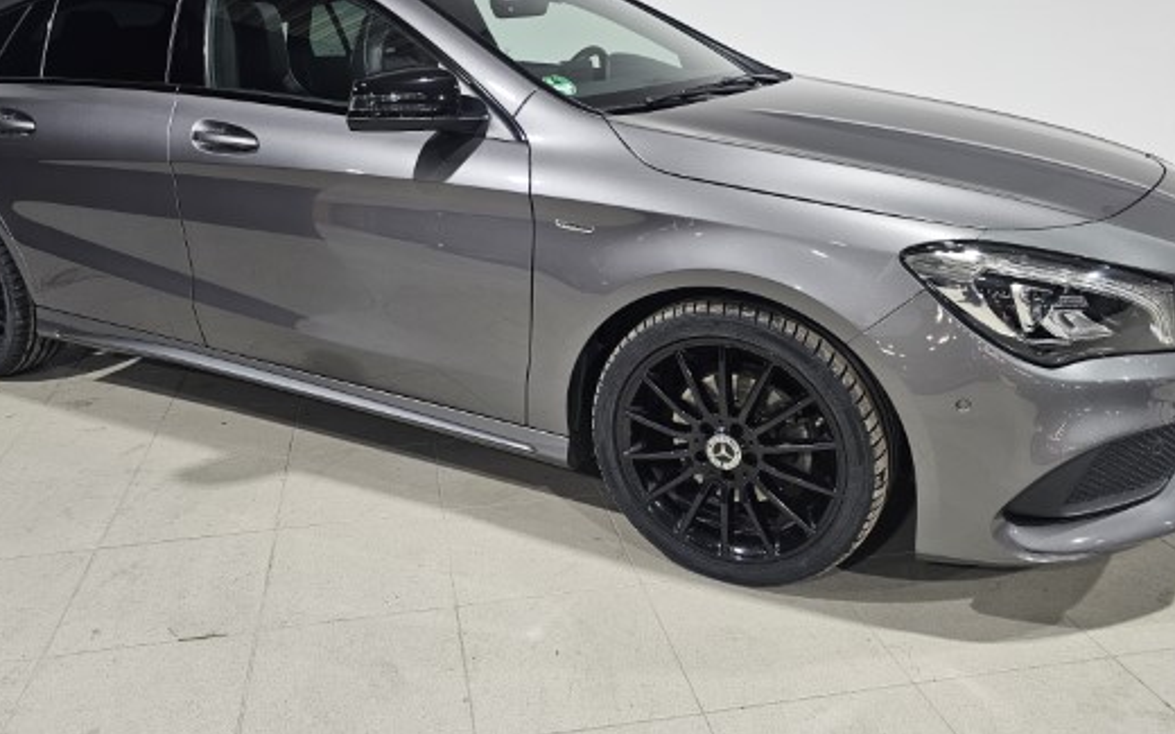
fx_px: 961
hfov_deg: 62.8
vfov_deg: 41.6
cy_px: 285
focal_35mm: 30
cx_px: 545
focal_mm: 6.3
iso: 125
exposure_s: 1/100
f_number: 1.7
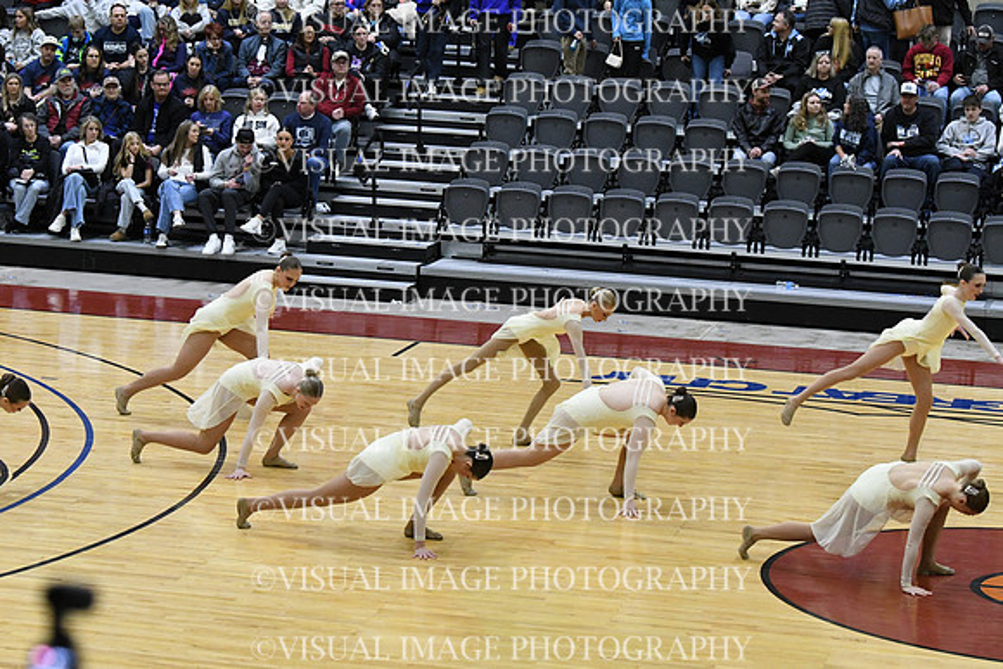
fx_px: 2926
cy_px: 334
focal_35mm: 105
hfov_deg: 19.5
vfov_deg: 13.0
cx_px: 502
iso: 5000
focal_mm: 70
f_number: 4
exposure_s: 1/500
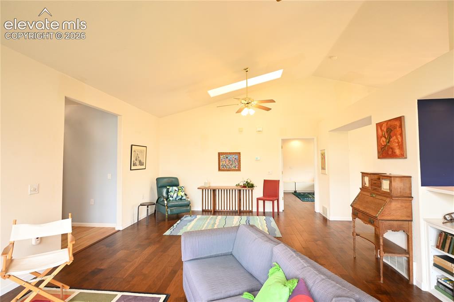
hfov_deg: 90.0
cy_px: 151
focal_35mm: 18
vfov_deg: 67.3
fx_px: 227
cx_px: 227
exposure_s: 1/15
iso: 250
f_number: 3.5
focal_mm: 12
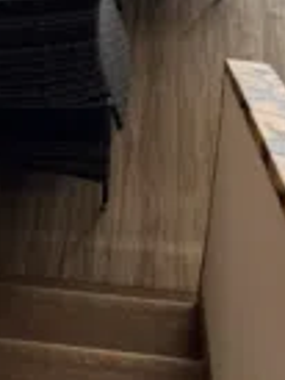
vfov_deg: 24.3
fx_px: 767
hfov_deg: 20.9
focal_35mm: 70
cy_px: -114
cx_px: 72
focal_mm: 6.76
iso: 125
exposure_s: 1/134
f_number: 1.78
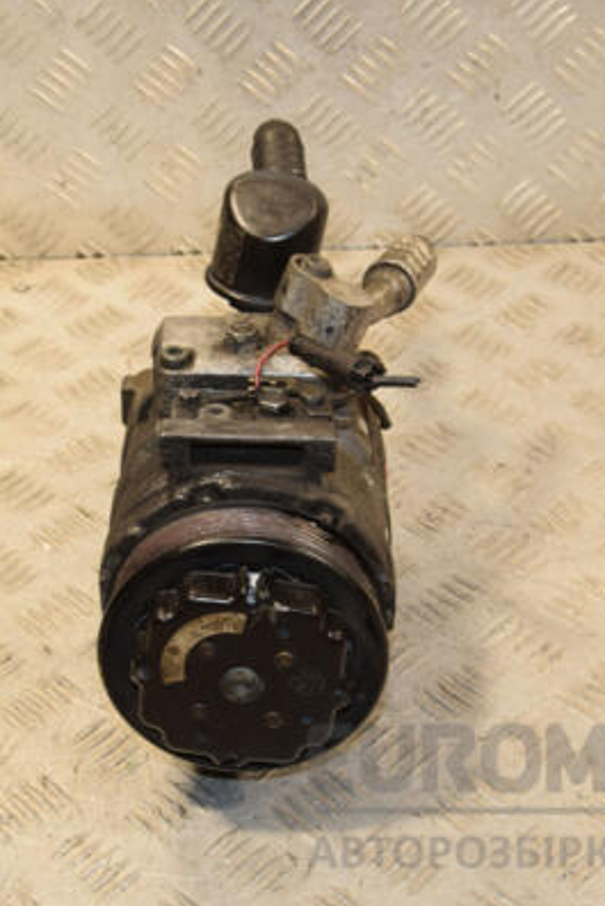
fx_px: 1713
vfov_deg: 29.6
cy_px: 454
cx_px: 265
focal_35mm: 68
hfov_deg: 20.0
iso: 800
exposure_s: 1/200
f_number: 7.1
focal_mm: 30
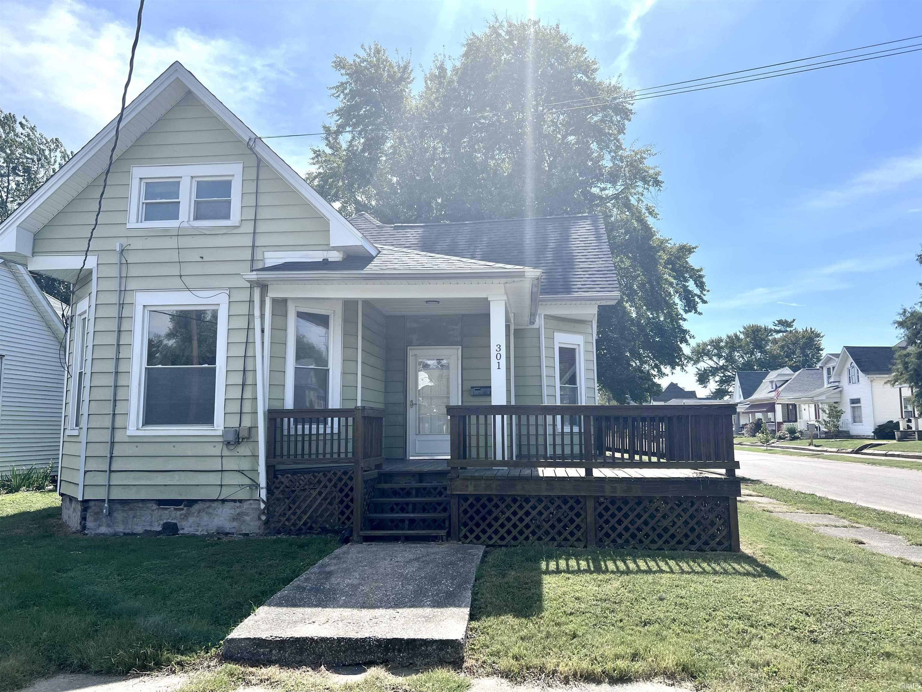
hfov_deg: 67.3
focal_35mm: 26
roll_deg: +0.8
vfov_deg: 53.1
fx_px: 693
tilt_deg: +7.7
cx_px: 461
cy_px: 346
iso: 50
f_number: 1.5
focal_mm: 5.7
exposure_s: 1/4630
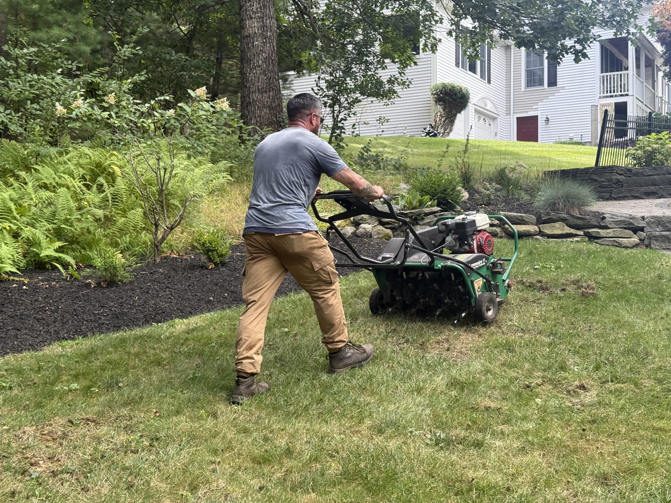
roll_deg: +0.0
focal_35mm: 48
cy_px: 252
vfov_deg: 30.3
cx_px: 336
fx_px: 930
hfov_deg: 39.7
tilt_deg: +3.1
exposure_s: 1/339
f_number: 1.78
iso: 80
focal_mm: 6.76
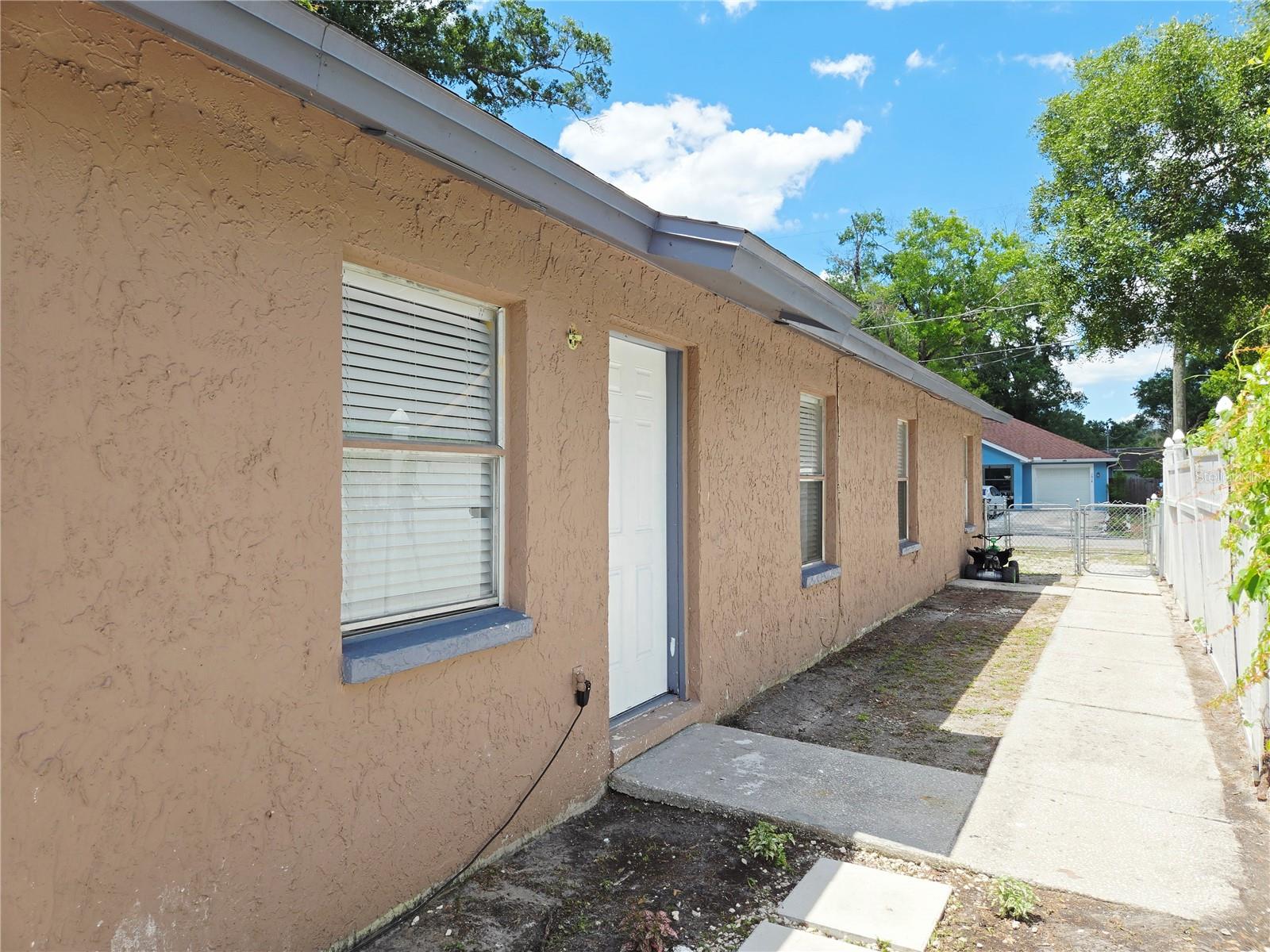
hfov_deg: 73.9
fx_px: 844
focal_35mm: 23
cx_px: 635
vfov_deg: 58.9
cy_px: 476
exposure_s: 1/1505
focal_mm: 5.4
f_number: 1.8
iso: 25
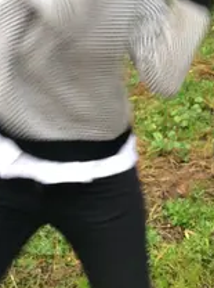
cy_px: -4
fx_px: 637
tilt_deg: -12.8
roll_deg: +2.5
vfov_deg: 24.2
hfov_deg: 18.8
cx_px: 187
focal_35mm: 77
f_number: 2.4
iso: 32
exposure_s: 1/33
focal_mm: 3.3
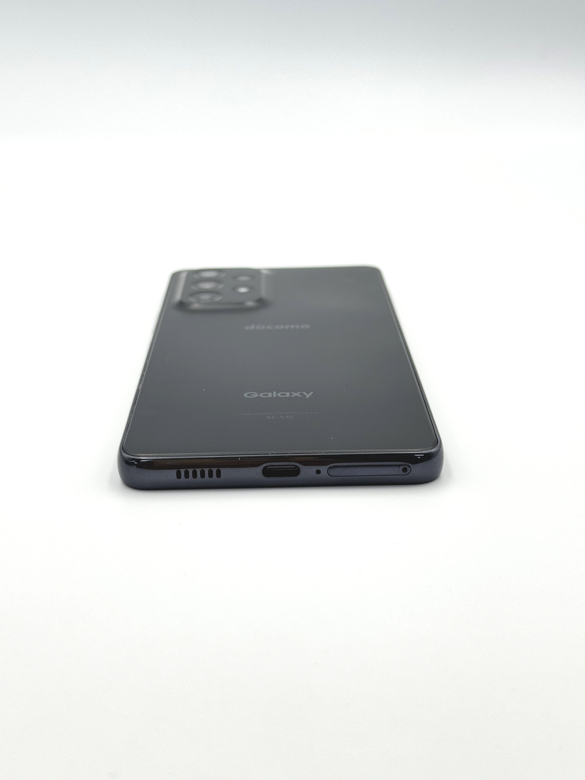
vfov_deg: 39.7
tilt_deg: -21.6
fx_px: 1082
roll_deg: +0.3
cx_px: 292
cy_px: 390
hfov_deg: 30.3
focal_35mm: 48
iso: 64
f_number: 1.78
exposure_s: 1/372
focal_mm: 6.76
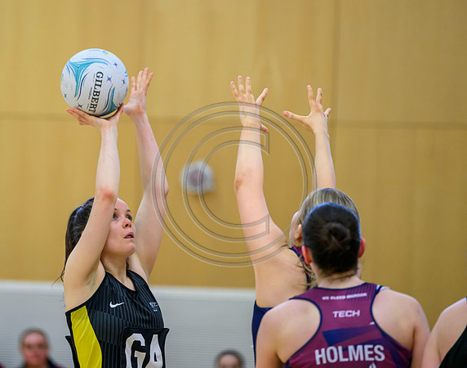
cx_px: 155
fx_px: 3208
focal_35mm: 234
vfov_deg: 6.6
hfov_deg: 8.3
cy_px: 159
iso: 3200
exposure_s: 1/800
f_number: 3.2
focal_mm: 185
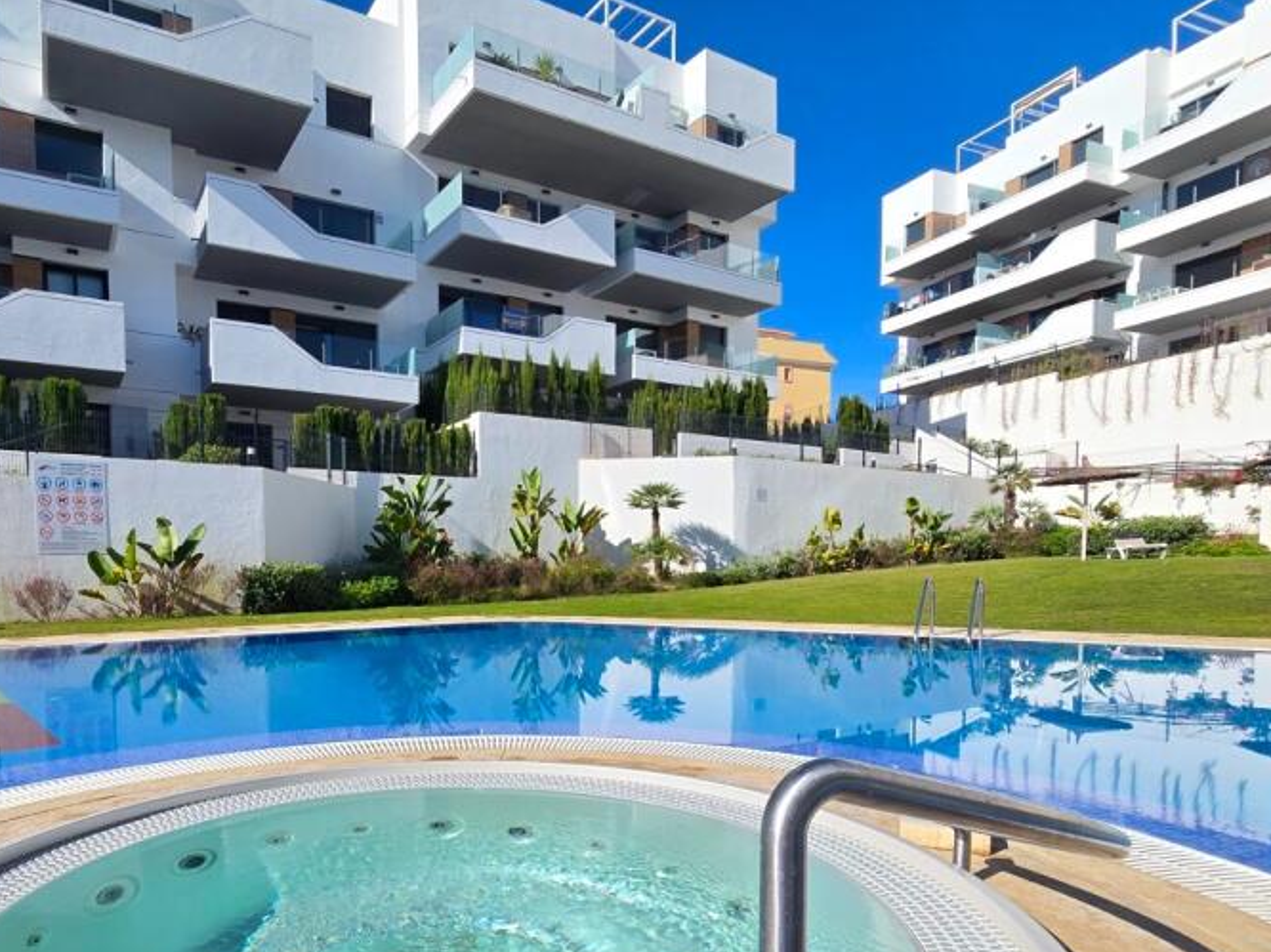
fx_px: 734
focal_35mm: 20
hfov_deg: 80.8
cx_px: 510
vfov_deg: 64.8
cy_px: 607
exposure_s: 1/3143
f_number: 2.2
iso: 50
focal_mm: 2.2
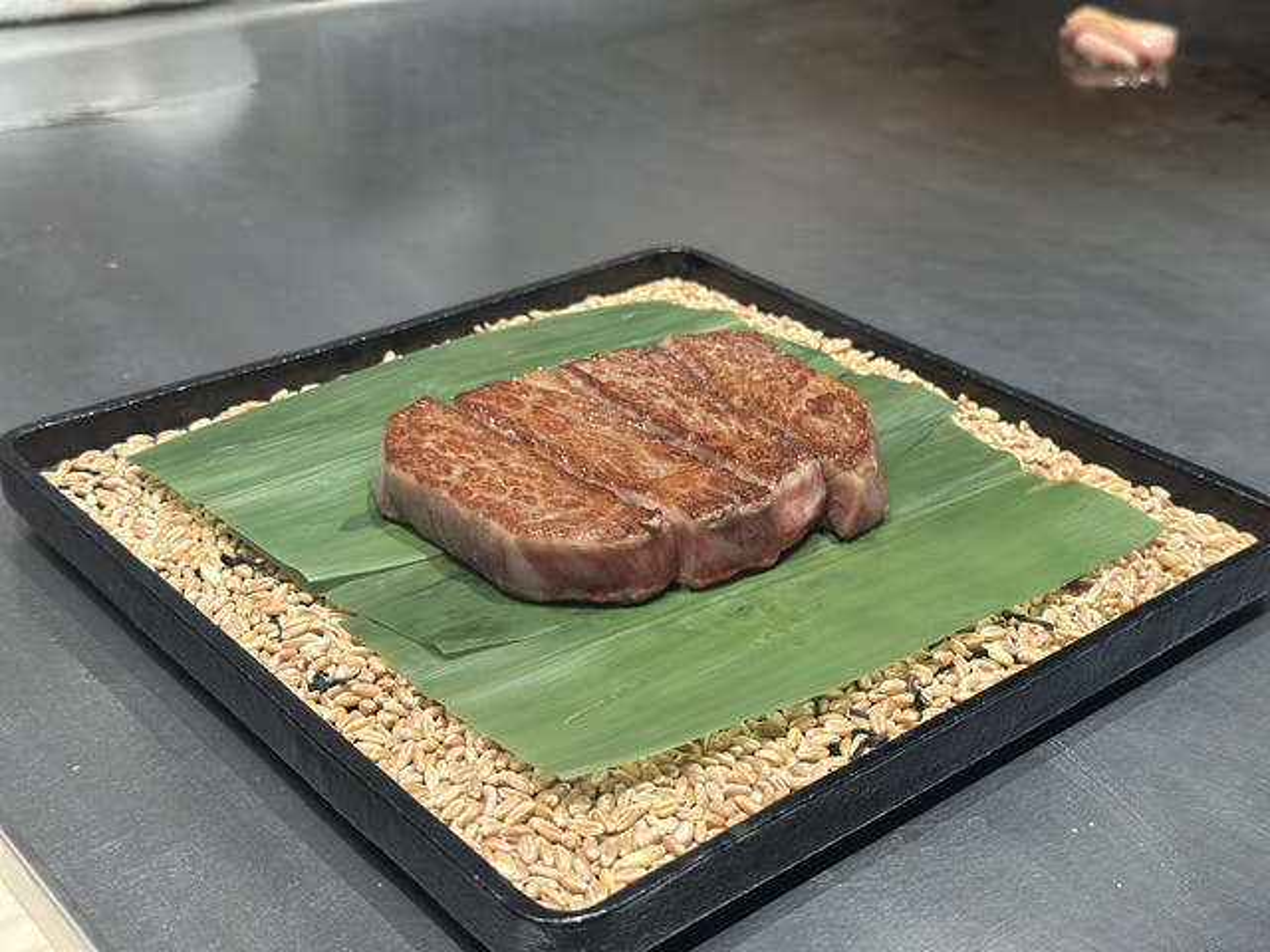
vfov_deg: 30.3
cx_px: 635
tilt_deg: -27.7
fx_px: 1761
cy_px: 476
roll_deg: -1.8
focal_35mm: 48
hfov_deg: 39.7
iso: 250
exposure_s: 1/60
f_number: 1.78
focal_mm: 6.86
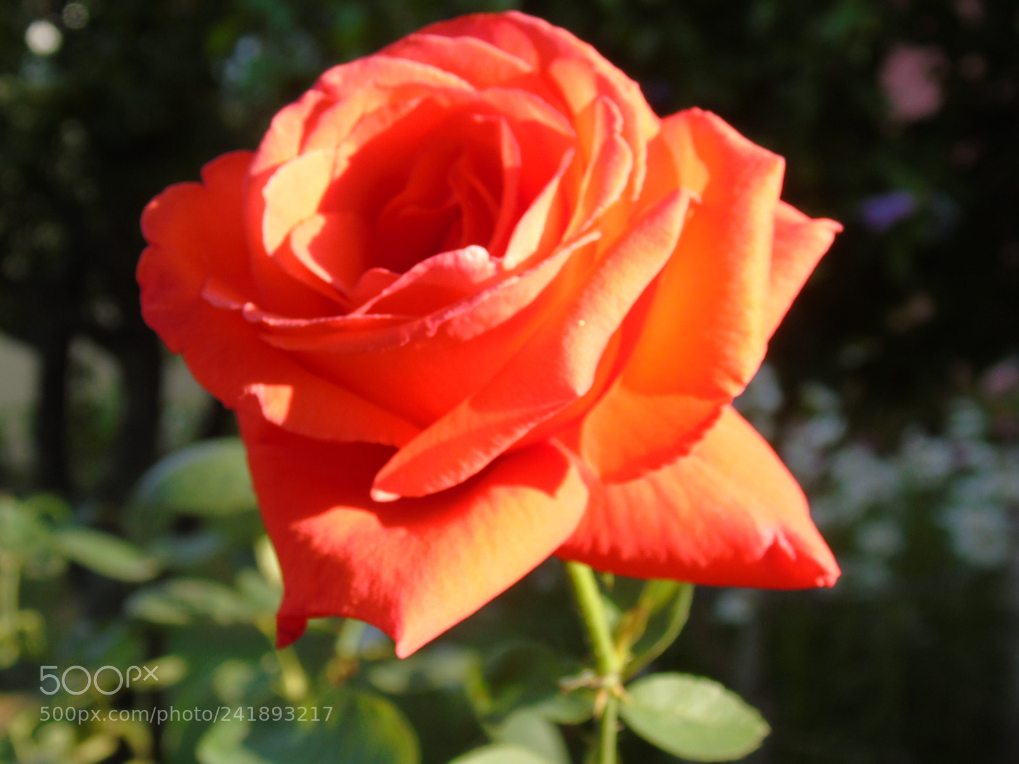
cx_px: 510
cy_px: 382
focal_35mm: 62
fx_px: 1825
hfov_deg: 31.2
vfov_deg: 23.7
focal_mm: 11
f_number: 4.5
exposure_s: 1/160
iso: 80
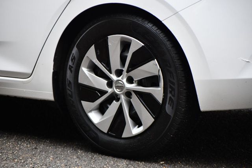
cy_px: 84
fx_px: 1518
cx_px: 126
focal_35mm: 217
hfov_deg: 9.5
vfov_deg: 6.3
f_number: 4.8
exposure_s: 1/250
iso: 800
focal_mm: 145
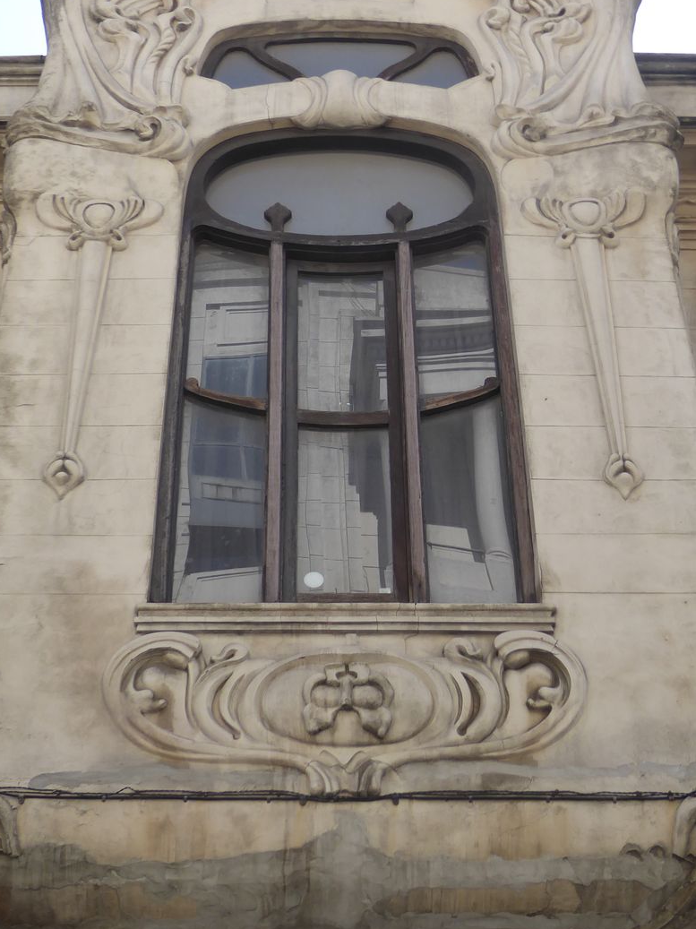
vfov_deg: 27.4
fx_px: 1905
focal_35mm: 71
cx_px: 375
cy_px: 417
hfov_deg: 20.7
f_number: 3.9
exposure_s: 1/250
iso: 80
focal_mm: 7.8
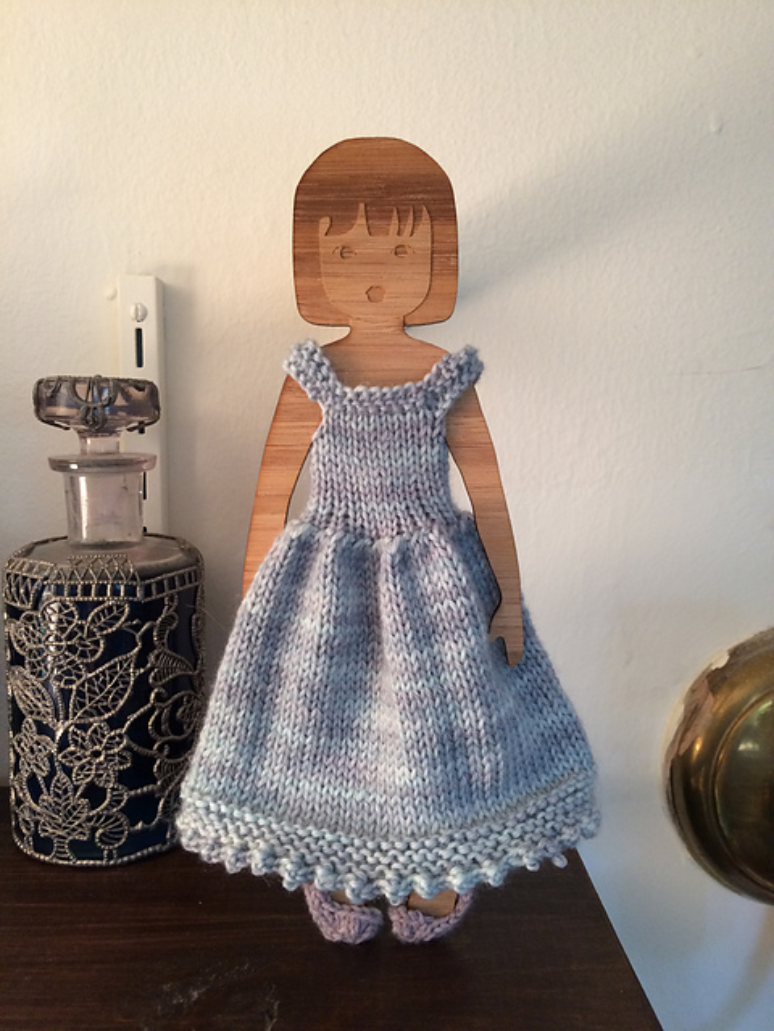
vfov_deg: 61.7
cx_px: 387
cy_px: 516
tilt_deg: -8.1
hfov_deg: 48.2
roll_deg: +0.3
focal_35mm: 29
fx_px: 865
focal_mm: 4.15
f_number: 2.2
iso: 160
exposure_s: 1/30
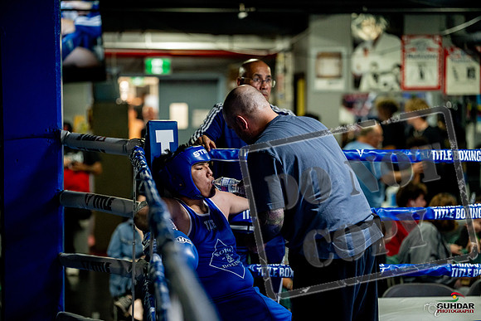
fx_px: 1189
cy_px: 160
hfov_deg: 22.9
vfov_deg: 15.4
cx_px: 240
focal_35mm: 89
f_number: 2
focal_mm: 89
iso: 4000
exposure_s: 1/1000
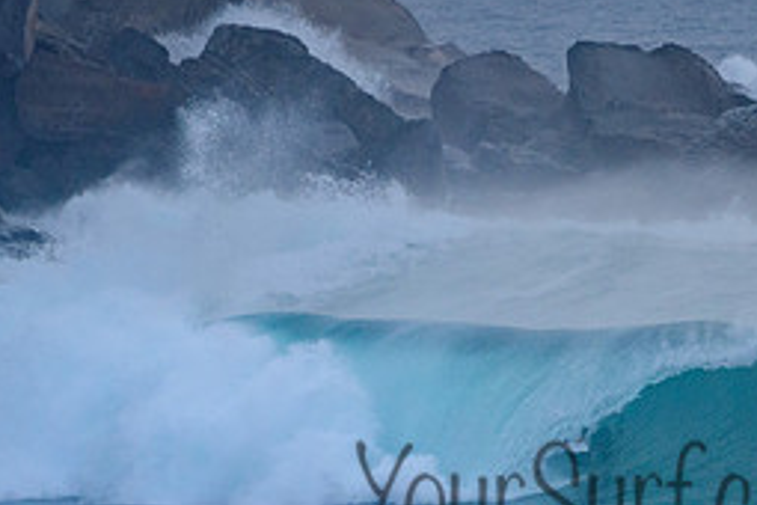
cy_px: 396
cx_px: 594
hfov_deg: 2.1
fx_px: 21089
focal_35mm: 1003
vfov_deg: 1.4
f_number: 5.6
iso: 800
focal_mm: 360
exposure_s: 1/2000
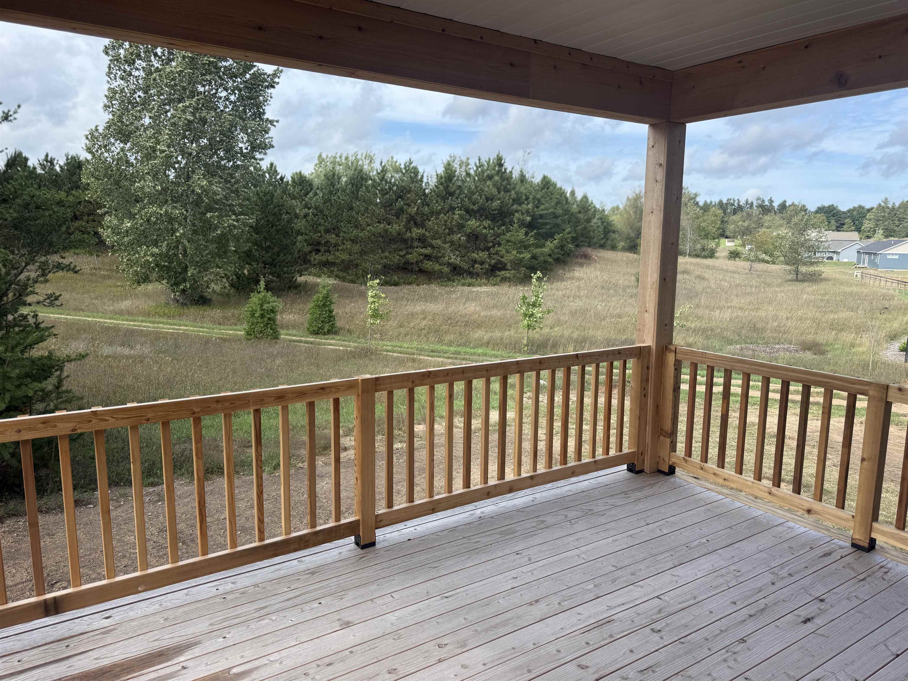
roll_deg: -1.0
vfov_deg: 56.8
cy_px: 340
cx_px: 454
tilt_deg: -8.4
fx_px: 630
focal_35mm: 24
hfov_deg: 71.6
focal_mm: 6.76
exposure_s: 1/2370
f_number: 1.78
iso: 80
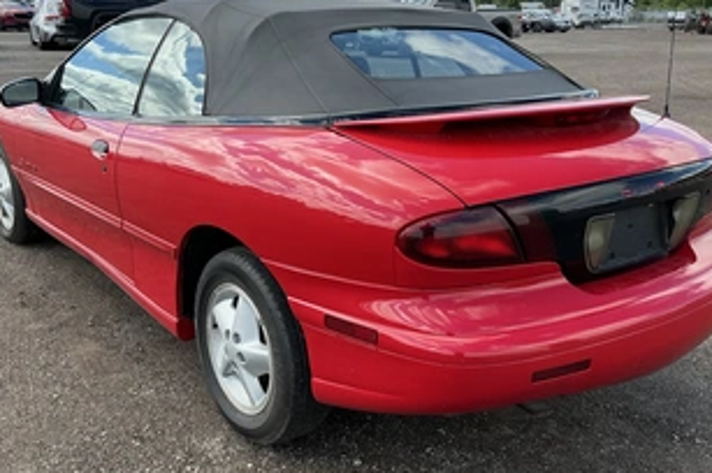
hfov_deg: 50.7
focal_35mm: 38
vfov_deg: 35.0
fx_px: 751
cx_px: 343
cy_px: 223
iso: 25
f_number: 1.8
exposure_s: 1/486
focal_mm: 3
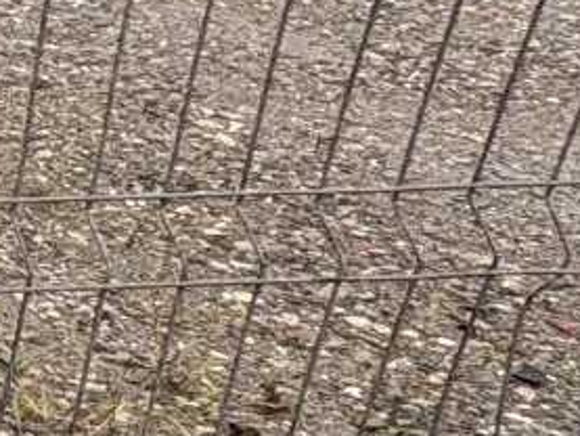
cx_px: -1099
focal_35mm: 97
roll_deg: +4.8
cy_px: 88
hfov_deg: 11.9
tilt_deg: -22.2
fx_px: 1626
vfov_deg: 15.2
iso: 40
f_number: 2.2
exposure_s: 1/252
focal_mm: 2.22
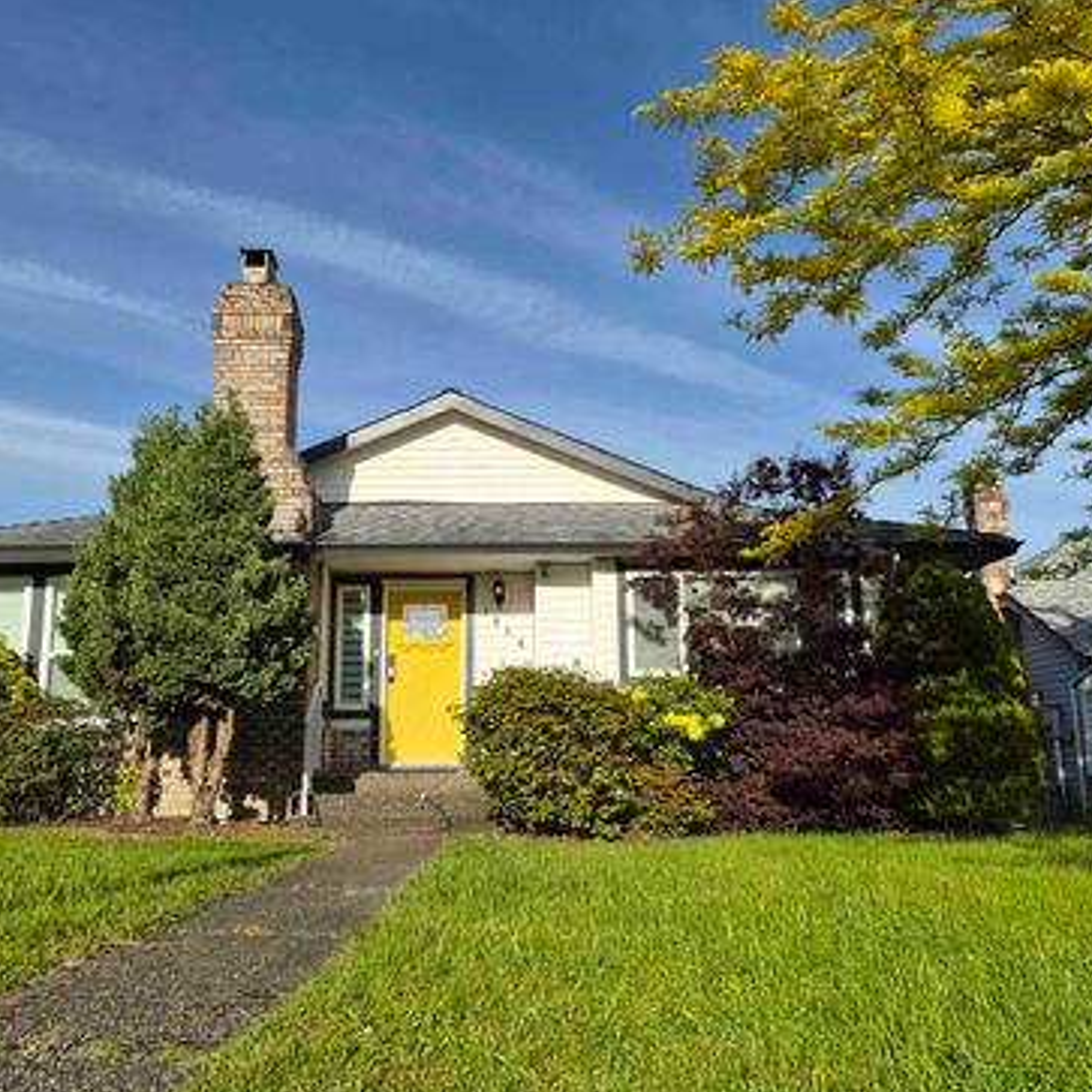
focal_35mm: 28
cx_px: 484
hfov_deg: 57.2
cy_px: 558
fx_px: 999
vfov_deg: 57.3
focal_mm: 5.4
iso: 80
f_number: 1.8
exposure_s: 1/6880
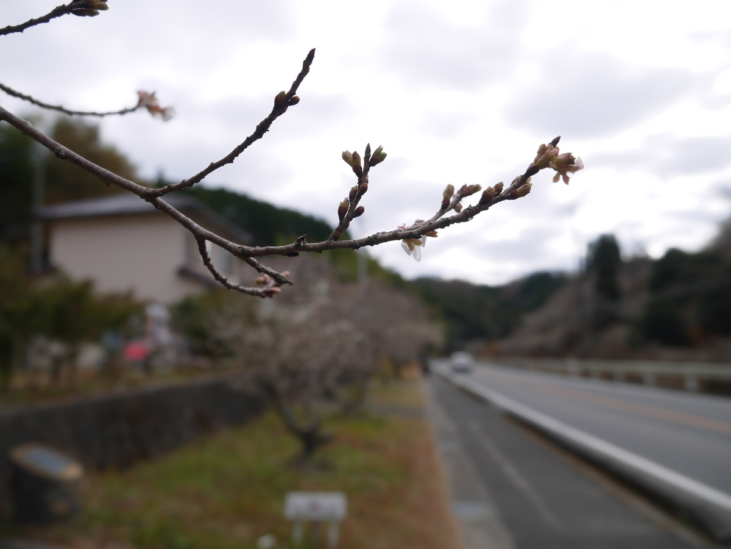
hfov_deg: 63.4
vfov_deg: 49.7
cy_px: 274
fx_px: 591
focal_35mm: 28
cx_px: 366
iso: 160
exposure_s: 1/640
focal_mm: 14
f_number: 5
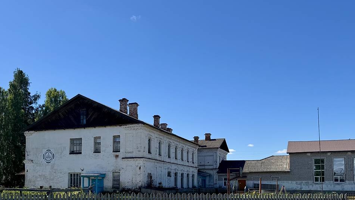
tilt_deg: +5.9
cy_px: 137
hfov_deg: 59.2
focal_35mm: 33
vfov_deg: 35.2
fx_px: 311
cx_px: 149
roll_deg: +0.1
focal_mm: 6.76
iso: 80
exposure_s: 1/4950
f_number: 1.78
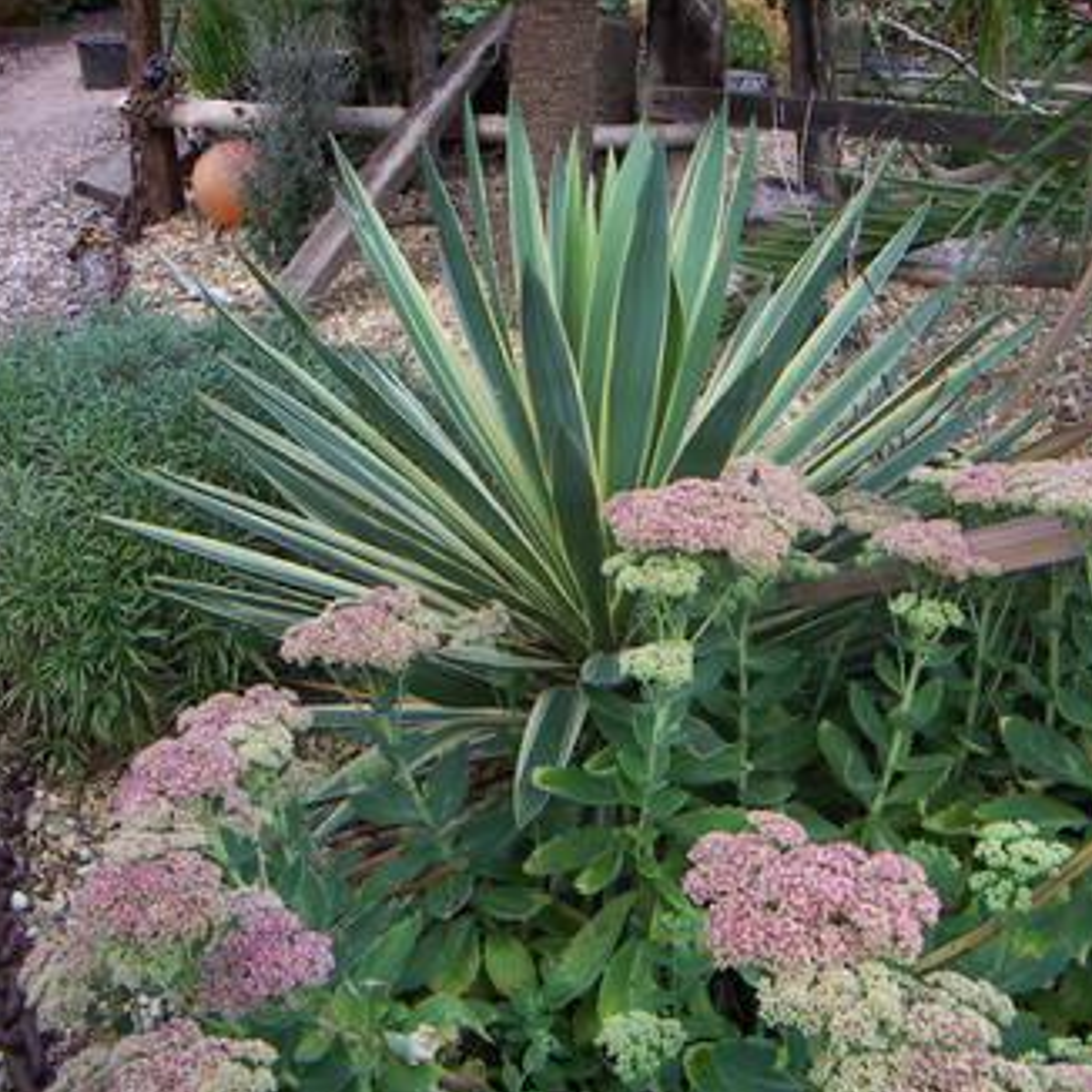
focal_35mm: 43
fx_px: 1535
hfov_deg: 39.1
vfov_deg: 39.2
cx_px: 590
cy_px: 546
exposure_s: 1/125
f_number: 2.8
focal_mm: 4.7
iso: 50
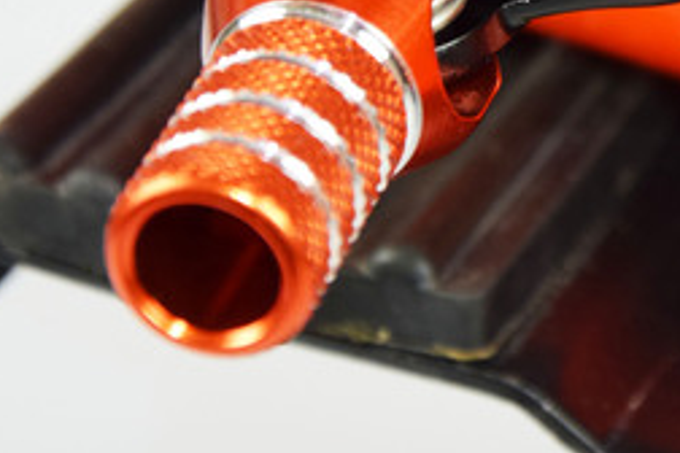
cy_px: -158
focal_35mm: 333
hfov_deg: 6.2
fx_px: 6290
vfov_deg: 4.1
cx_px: 737
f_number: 5.6
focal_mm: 70
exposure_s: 1/125
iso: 640
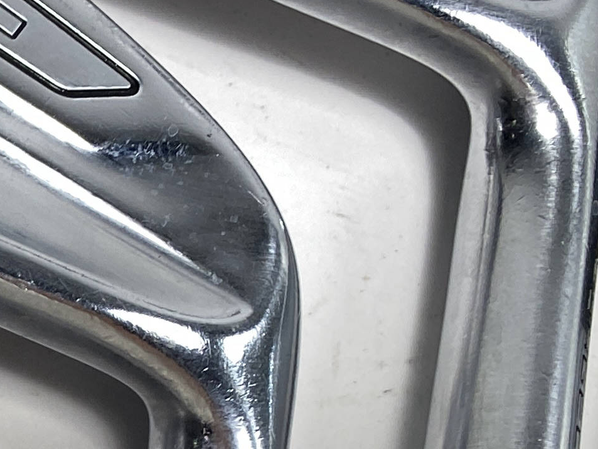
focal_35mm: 110
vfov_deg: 12.6
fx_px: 1901
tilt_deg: -76.7
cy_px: 735
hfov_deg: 14.4
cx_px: -660
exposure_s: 1/134
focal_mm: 4.25
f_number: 1.8
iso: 32
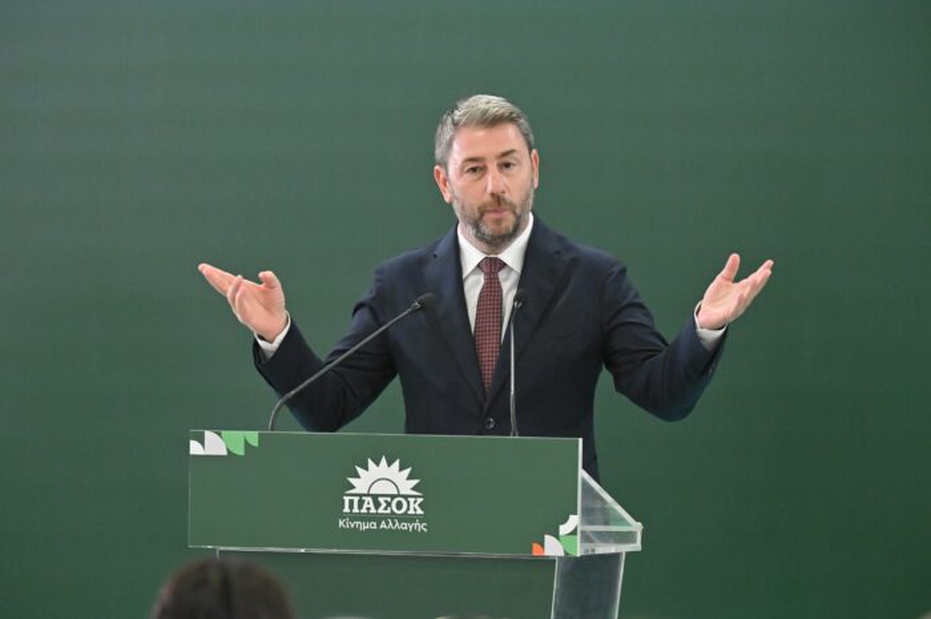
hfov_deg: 7.1
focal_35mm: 290
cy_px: 310
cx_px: 466
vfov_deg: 4.7
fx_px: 7491
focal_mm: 290
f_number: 6
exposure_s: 1/250
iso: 9000
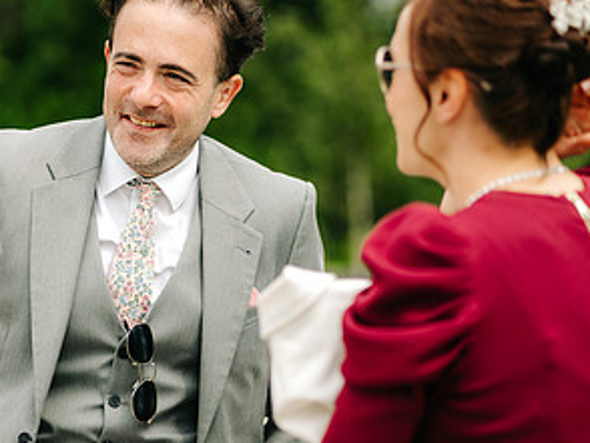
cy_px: 219
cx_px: 163
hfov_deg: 12.2
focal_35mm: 161
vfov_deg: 9.2
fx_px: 2746
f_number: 2
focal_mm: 85
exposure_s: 1/2000
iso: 100
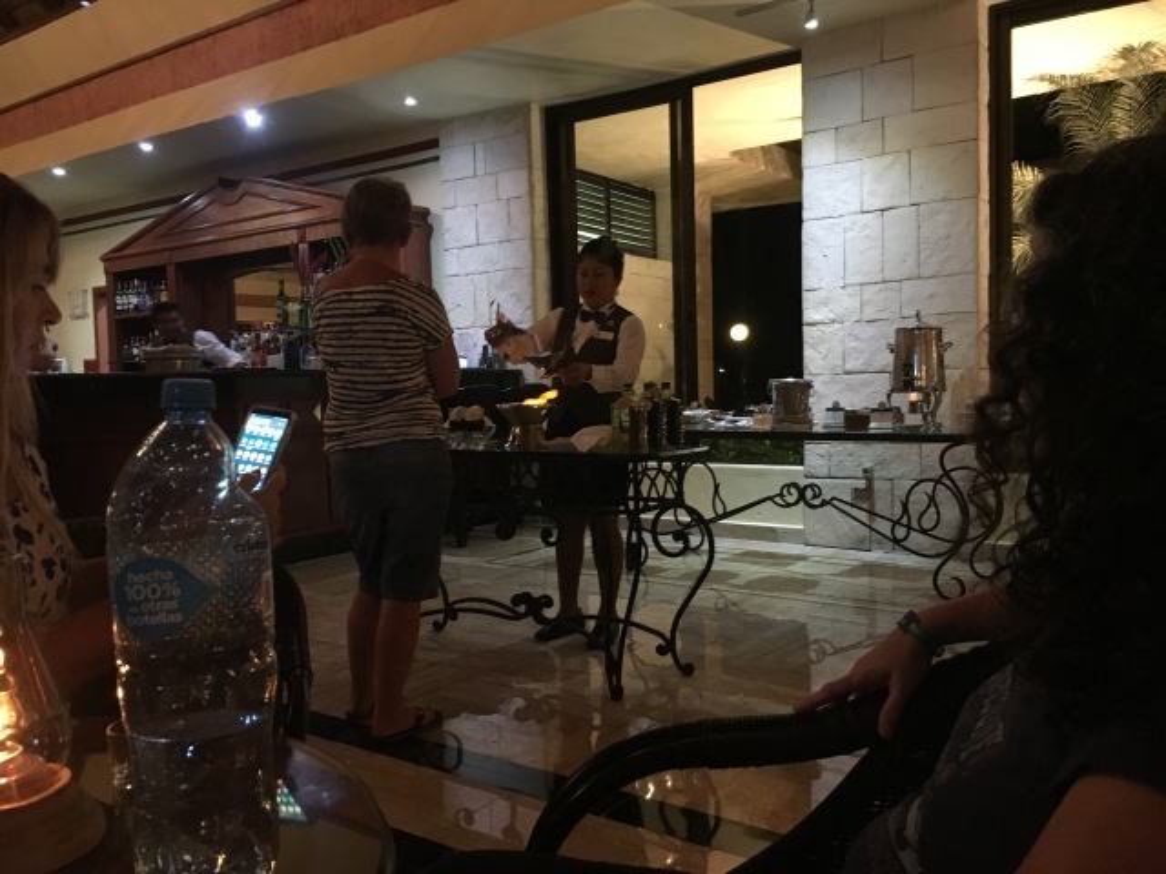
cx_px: 583
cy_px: 437
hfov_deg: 61.7
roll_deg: +2.0
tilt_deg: -3.0
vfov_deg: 48.2
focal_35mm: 29
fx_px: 977
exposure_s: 1/15
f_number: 2.2
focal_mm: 4.15
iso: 250
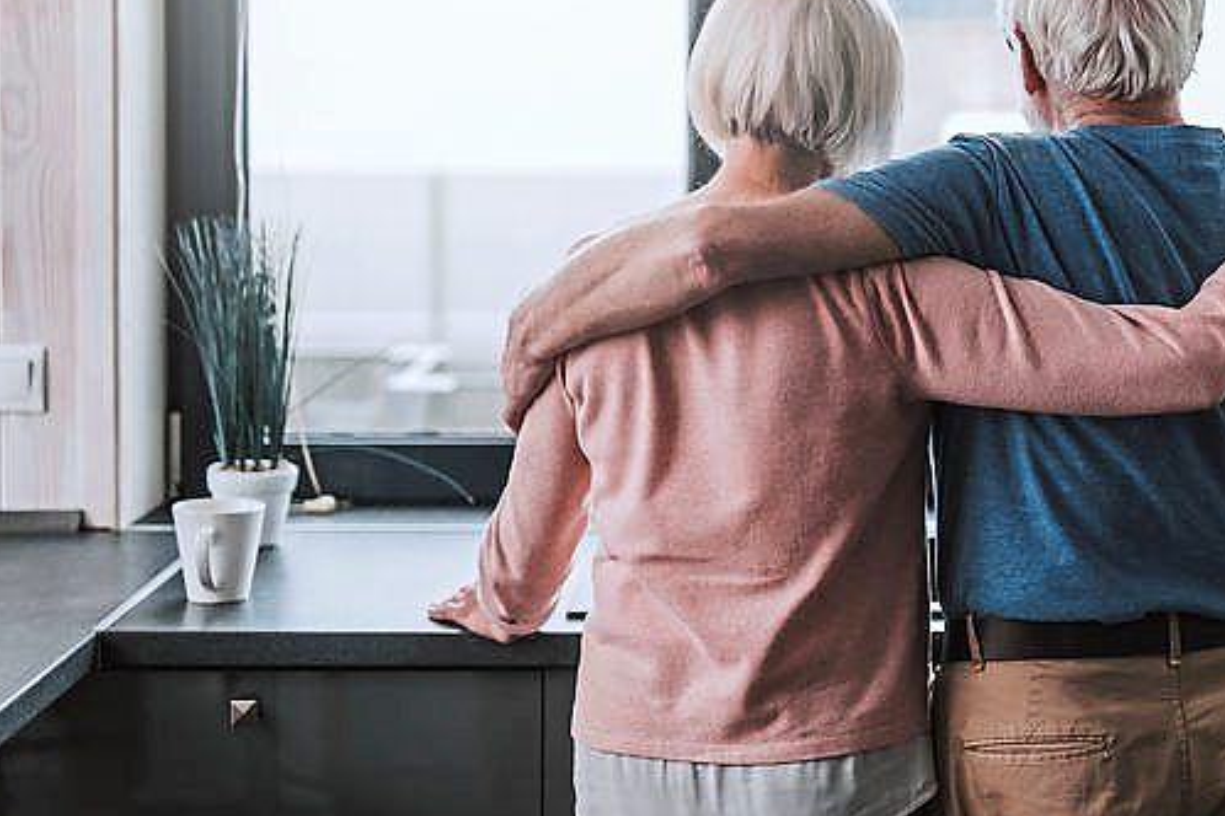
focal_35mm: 85
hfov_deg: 23.5
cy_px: 274
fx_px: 2892
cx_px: 1022
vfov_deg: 16.0
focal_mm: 50
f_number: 1.4
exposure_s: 1/160
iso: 320
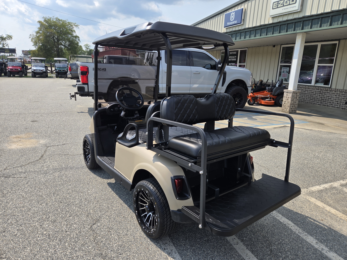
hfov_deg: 73.9
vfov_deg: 58.9
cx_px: 174
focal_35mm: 23
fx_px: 231
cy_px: 130
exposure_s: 1/1425
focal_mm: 5.4
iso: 25
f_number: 1.8
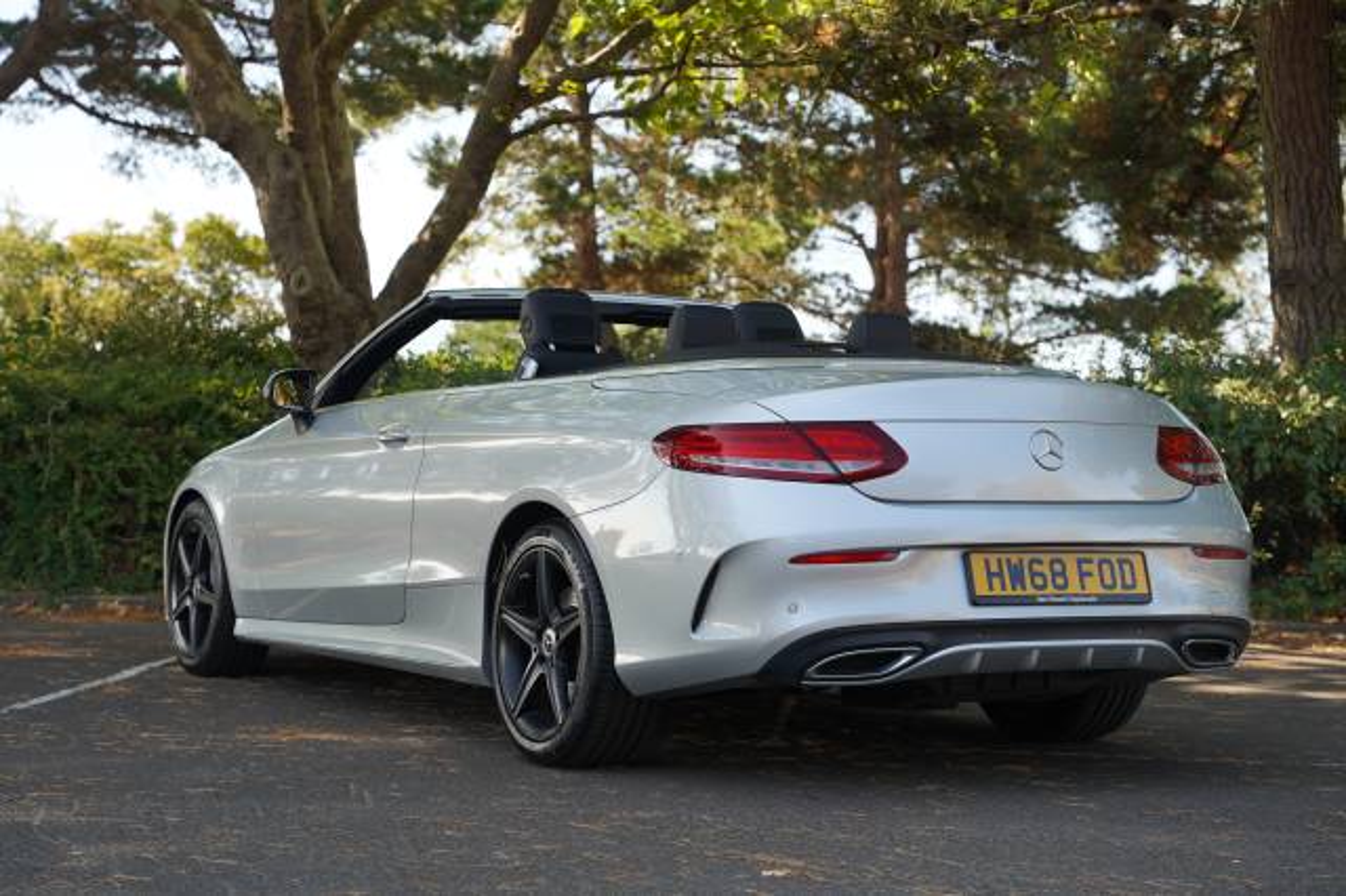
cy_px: 448
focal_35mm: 63
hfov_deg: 31.8
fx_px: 2365
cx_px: 673
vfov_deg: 21.4
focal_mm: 63.3
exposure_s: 1/100
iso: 100
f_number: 4.5
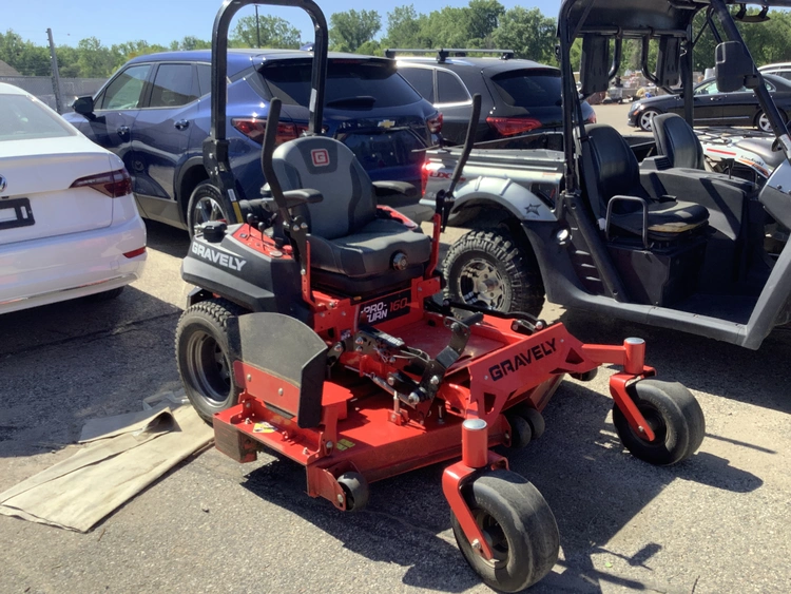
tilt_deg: -14.8
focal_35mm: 31
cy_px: 297
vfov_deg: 45.5
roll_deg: +0.5
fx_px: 709
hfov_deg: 58.3
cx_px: 396
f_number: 2.4
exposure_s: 1/512
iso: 25
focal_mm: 3.3
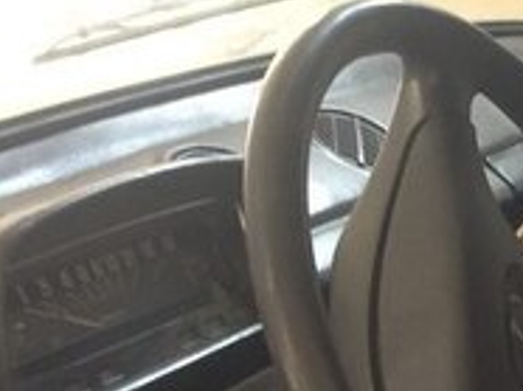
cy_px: 550
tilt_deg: -27.7
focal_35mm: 103
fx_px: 1554
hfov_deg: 18.8
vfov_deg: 13.6
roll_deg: -2.6
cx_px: 475
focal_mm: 4.15
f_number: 2.2
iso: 64
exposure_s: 1/33
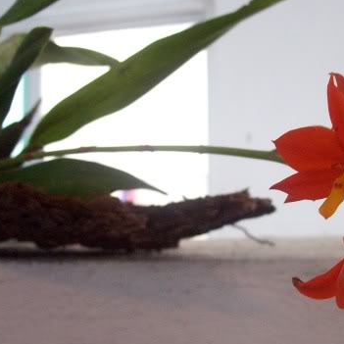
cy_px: 186
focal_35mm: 58
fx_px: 652
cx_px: 221
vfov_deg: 29.5
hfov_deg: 29.4
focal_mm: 6
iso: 160
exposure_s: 1/29.9
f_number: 2.7
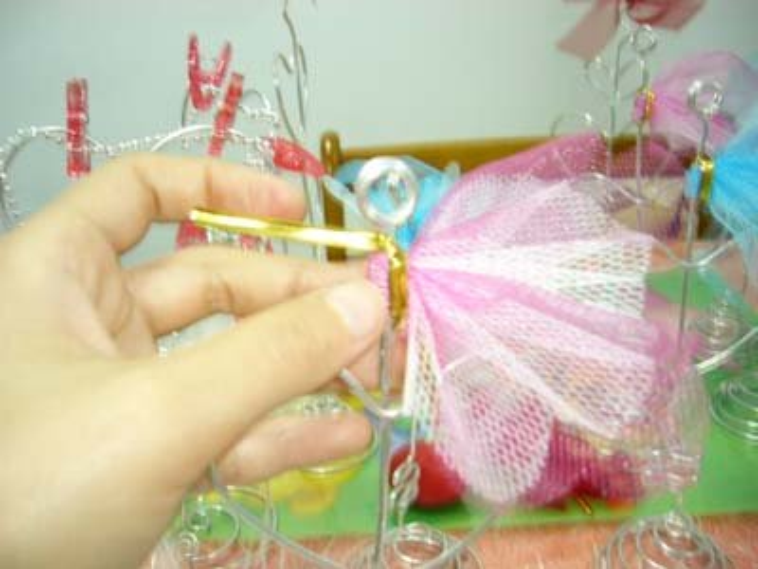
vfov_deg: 40.7
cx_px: 379
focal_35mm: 35
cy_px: 284
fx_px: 766
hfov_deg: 52.6
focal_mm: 5.8
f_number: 2.8
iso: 100
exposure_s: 1/5
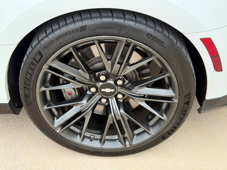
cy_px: 85
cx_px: 114
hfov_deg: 39.7
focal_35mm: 48
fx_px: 315
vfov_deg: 30.3
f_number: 1.78
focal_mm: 6.76
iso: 100
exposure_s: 1/636
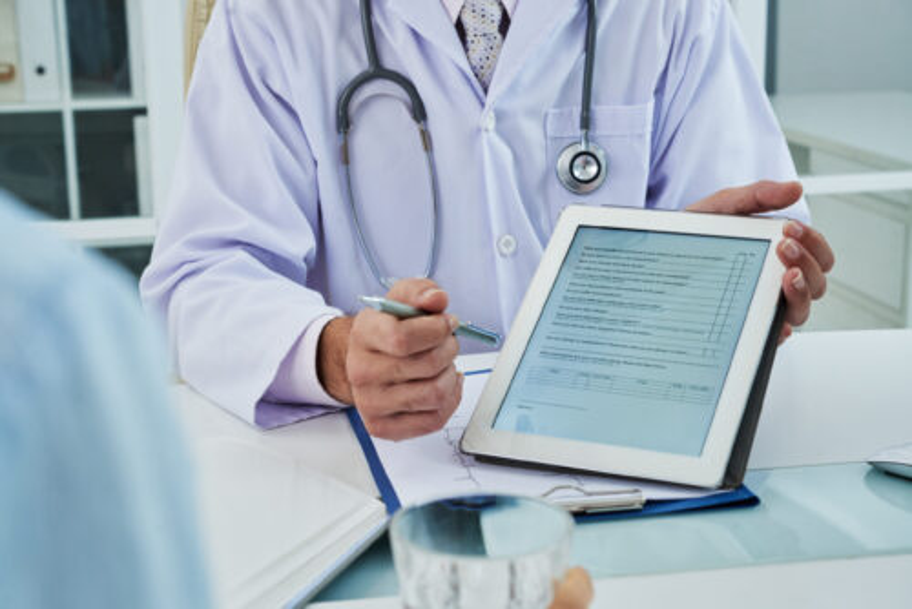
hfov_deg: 33.4
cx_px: 456
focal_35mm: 60
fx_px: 1521
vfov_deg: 22.7
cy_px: 304
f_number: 8
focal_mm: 60
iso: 500
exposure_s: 1/40
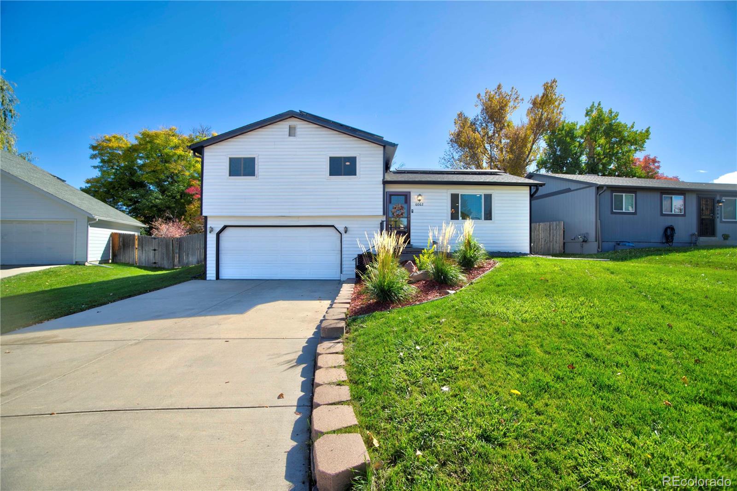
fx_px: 307
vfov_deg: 77.3
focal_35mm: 15
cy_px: 246
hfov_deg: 100.4
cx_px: 368
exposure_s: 1/250
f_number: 9
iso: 160
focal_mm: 15
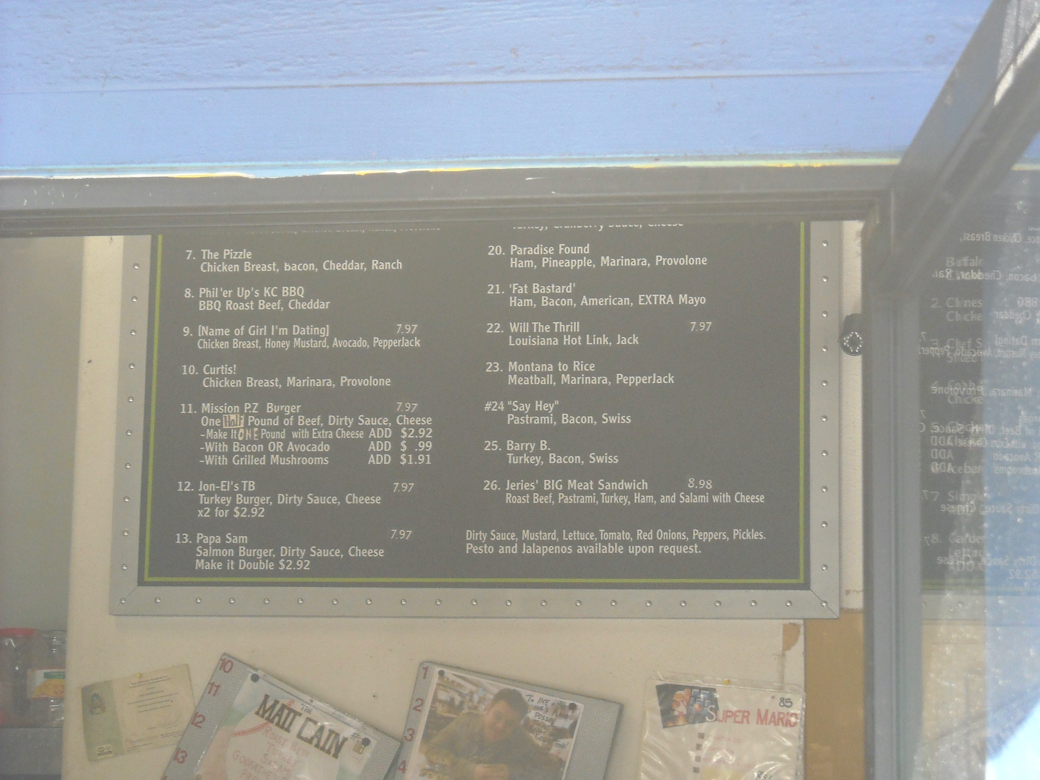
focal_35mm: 105
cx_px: 520
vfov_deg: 14.1
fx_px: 3155
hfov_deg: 18.7
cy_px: 390
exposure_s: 1/80
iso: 400
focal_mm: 17.1
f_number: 4.7
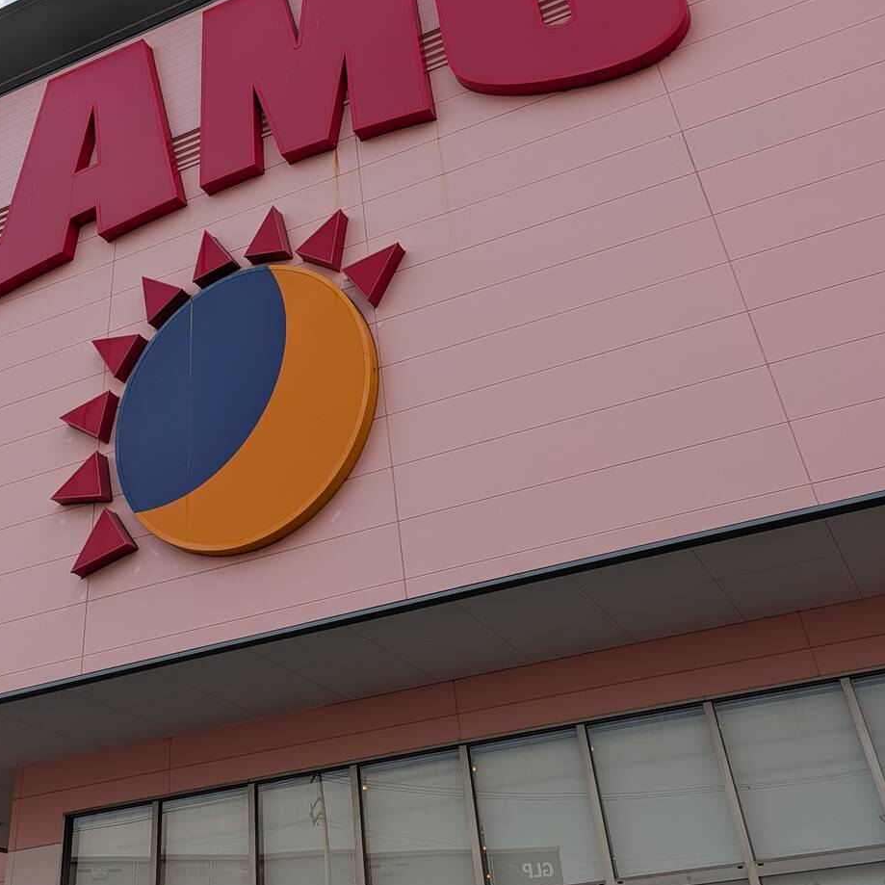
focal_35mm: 37
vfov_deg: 42.1
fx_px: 1070
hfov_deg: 44.4
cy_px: 129
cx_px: 312
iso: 20
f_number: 1.68
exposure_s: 1/692
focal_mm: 6.9
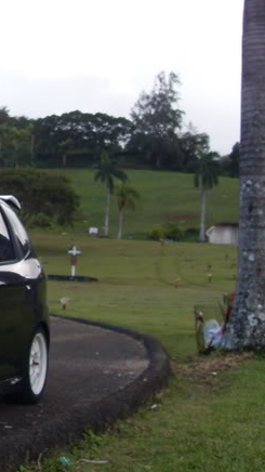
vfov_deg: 30.0
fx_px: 875
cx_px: -55
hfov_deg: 16.5
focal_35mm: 70
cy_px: 174
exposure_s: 1/60
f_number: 7
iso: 80
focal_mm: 6.3
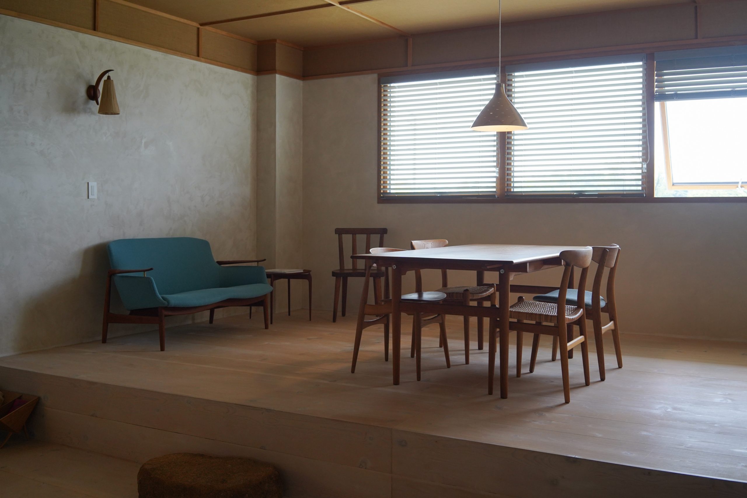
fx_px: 726
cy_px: 249
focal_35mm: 35
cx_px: 374
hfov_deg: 54.4
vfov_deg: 37.9
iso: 1000
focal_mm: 35
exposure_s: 1/125
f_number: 6.3
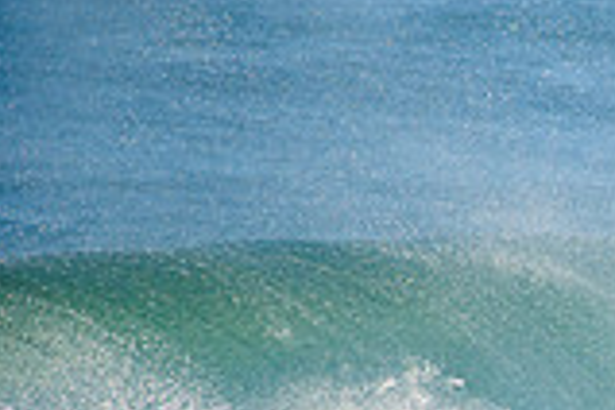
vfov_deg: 0.8
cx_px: 1106
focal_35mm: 1823
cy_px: 547
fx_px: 31140
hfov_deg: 1.1
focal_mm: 500
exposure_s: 1/1600
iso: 250
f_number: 5.6
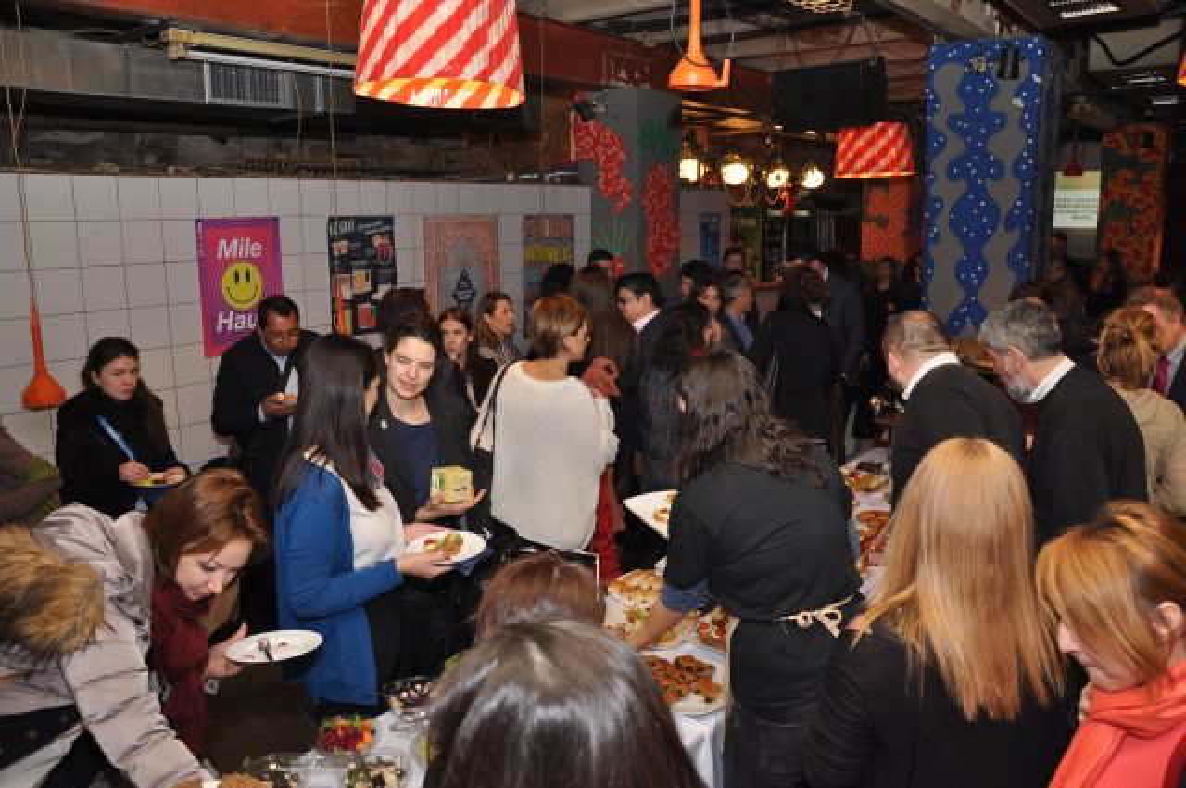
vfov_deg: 47.8
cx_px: 593
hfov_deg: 67.4
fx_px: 888
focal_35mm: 27
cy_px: 394
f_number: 3.5
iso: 320
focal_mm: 18
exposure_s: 1/50
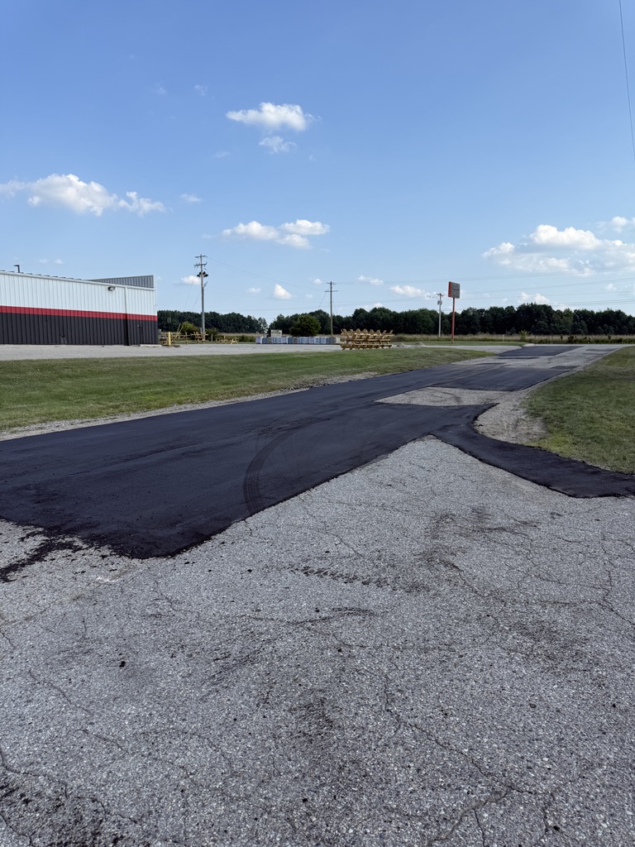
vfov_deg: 71.6
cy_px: 424
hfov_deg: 56.8
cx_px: 318
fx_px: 587
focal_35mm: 24
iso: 80
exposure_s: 1/2907
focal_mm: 6.76
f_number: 1.78
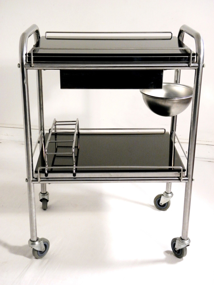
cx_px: 107
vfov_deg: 38.2
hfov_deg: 29.1
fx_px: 412
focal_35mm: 50
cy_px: 142
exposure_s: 1/30
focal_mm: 9.1
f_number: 4
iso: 200
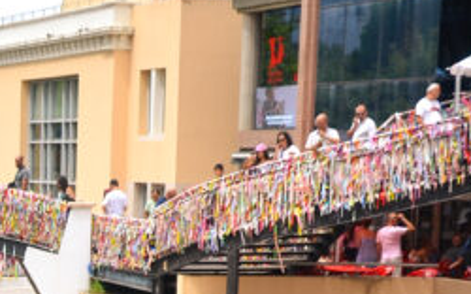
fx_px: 1682
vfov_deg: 9.4
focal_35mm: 131
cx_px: -115
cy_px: 564
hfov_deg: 15.3
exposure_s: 1/500
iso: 100
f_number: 4.5
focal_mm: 21
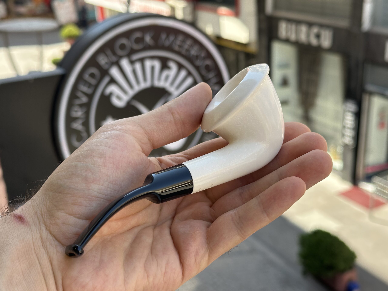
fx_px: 538
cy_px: 146
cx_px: 194
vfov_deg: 30.3
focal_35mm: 48
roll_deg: +2.3
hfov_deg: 39.7
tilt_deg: -20.9
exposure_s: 1/668
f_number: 1.78
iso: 64
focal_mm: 6.86
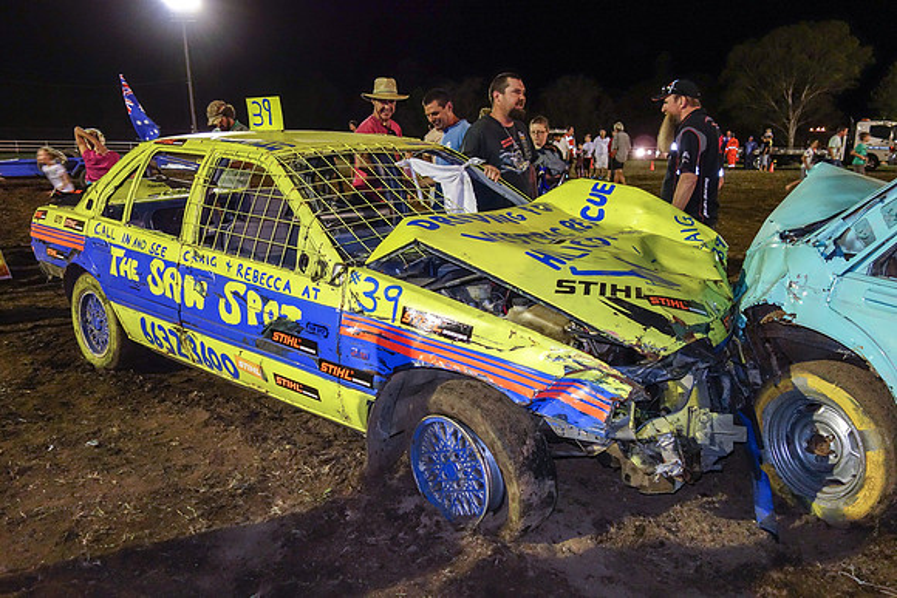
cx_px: 448
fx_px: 698
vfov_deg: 46.4
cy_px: 299
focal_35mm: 28
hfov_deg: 65.5
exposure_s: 1/50
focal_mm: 10.4
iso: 800
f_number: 1.8
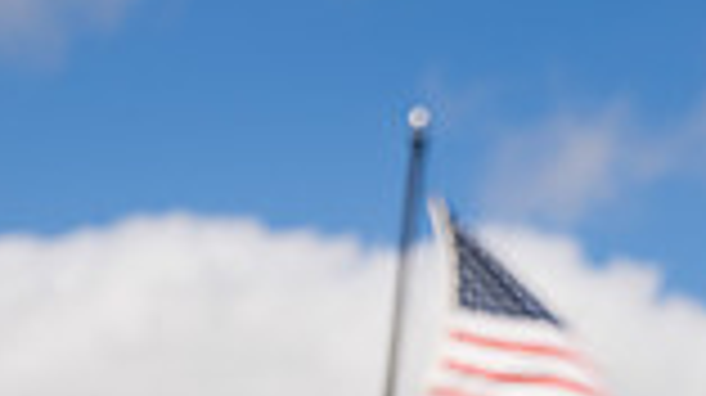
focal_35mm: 192
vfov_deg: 6.0
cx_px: 405
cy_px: 958
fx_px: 3591
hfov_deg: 11.2
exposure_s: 1/1250
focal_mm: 64
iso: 100
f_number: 4
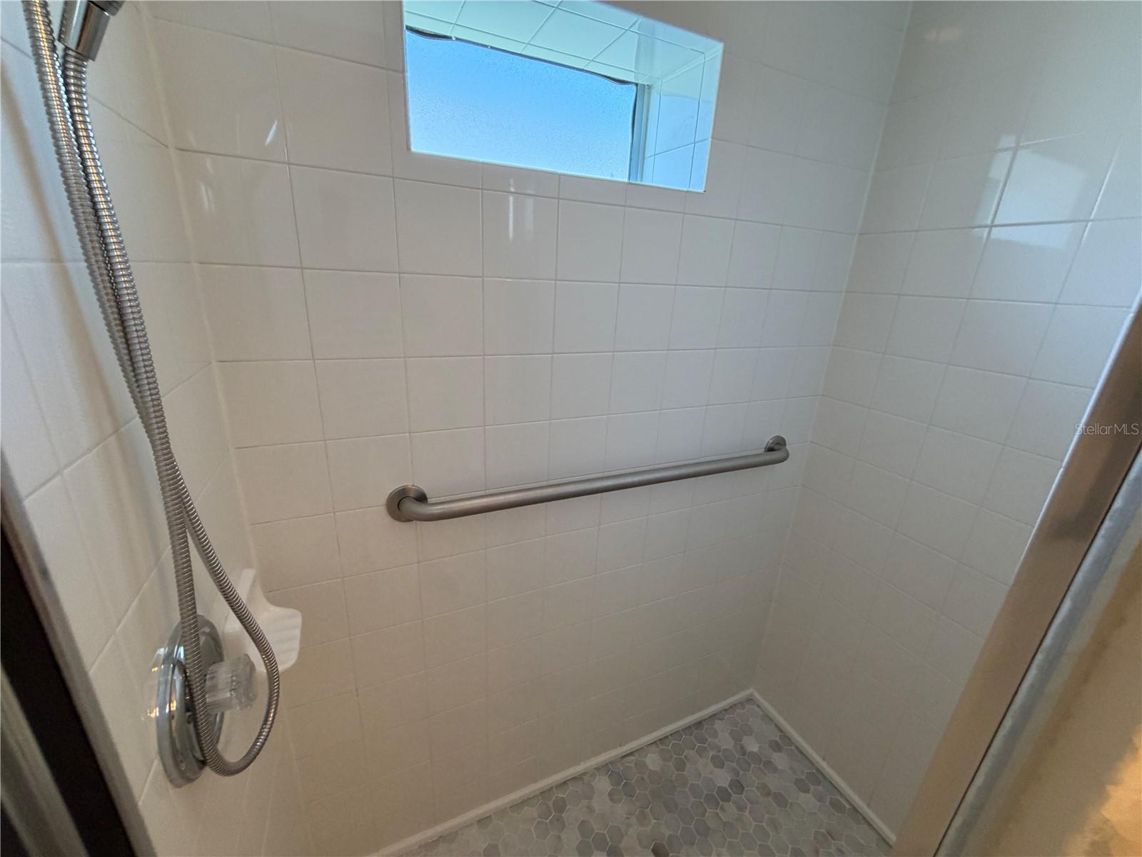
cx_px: 571
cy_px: 428
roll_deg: -2.7
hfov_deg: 102.1
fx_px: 462
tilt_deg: -19.1
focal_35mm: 14
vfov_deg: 85.7
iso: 250
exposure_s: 1/120
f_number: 2.2
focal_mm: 2.22
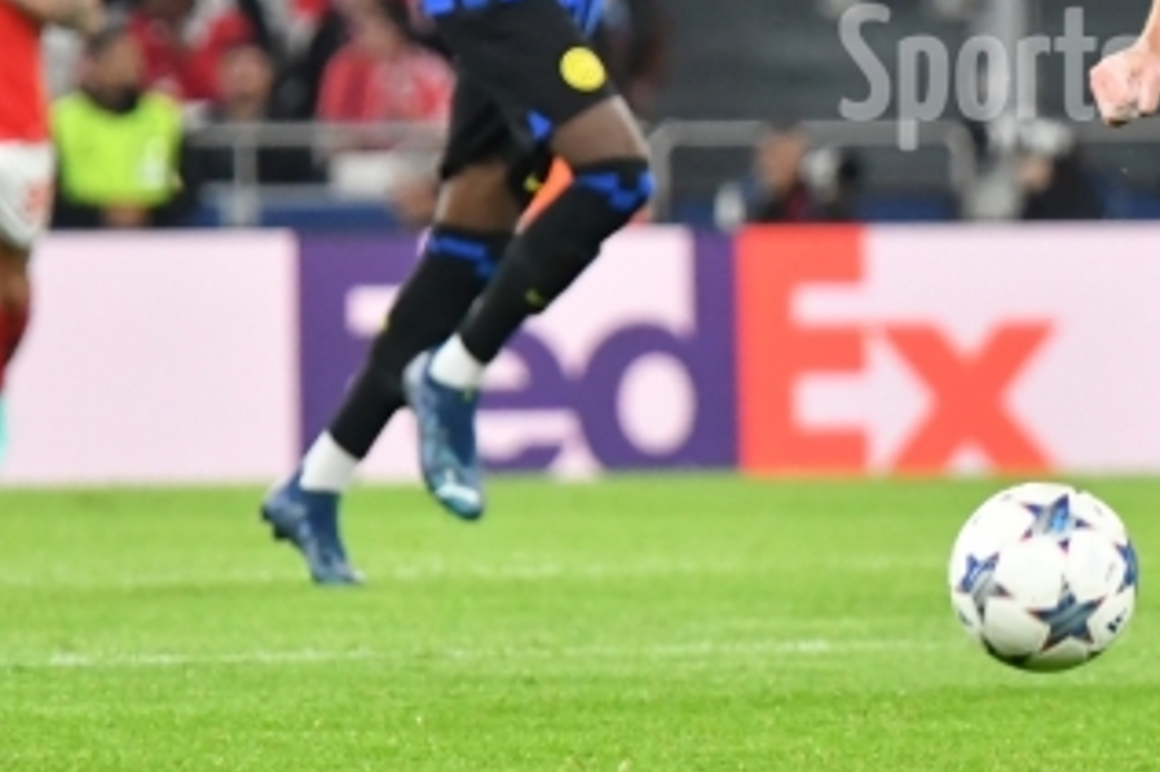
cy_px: 82
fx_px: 37389
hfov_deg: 1.8
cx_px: 1215
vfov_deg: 1.2
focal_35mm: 1161
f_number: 4
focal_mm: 230
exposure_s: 1/1000
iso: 3600
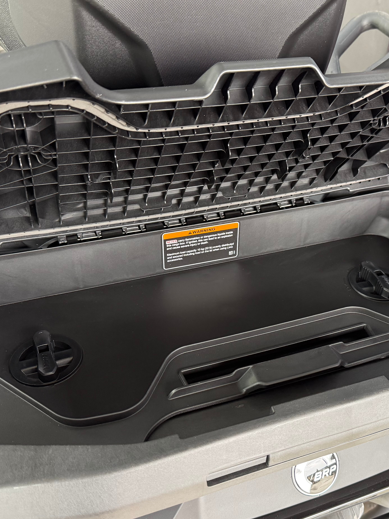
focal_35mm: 37
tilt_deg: -40.1
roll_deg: -6.1
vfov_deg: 50.1
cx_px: 248
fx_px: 554
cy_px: 277
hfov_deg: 38.4
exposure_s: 1/60
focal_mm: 6.76
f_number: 1.78
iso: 250
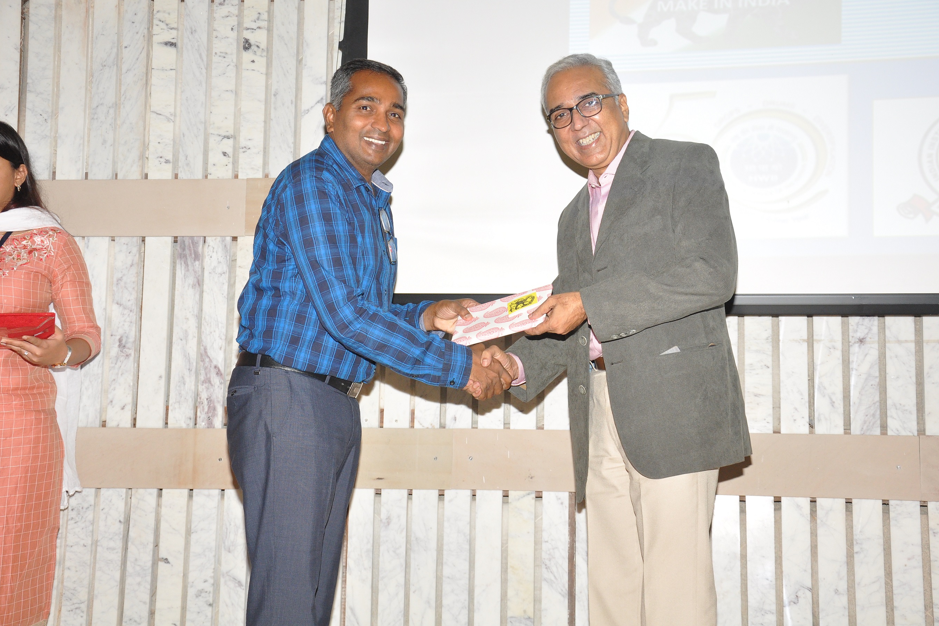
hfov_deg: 34.5
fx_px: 1513
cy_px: 316
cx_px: 468
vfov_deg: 23.4
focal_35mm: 58
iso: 1000
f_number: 5.6
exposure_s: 1/125
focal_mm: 38
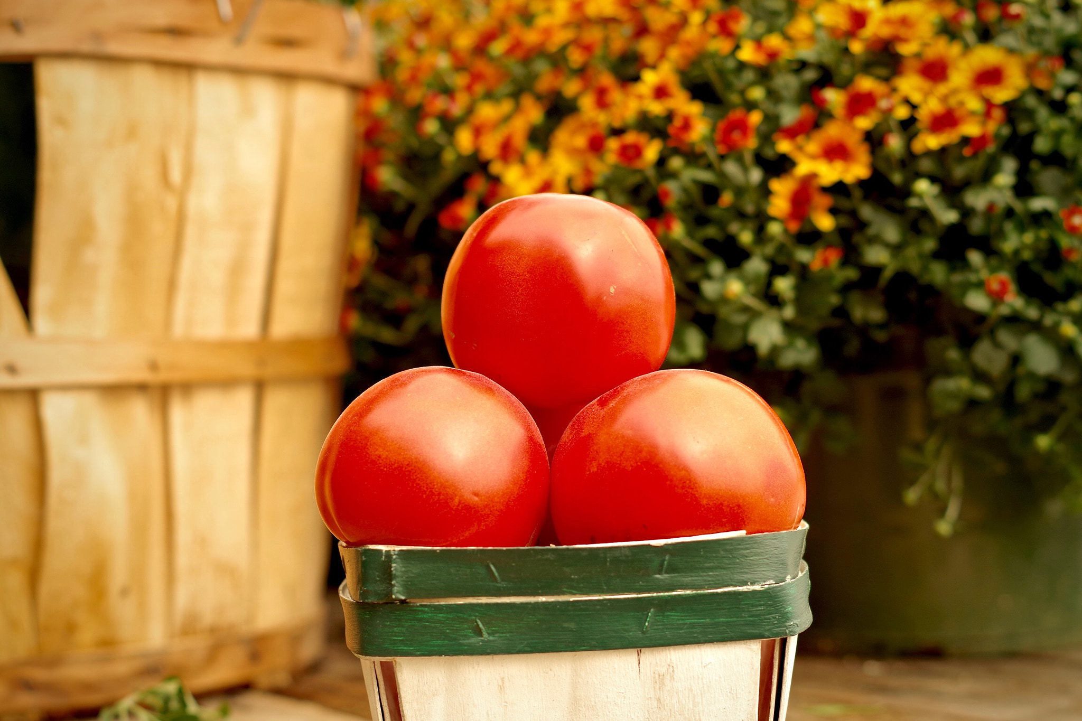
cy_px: 360
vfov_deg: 18.2
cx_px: 541
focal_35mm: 75
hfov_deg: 27.0
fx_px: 2254
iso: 100
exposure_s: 1/320
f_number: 3.2
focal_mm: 50
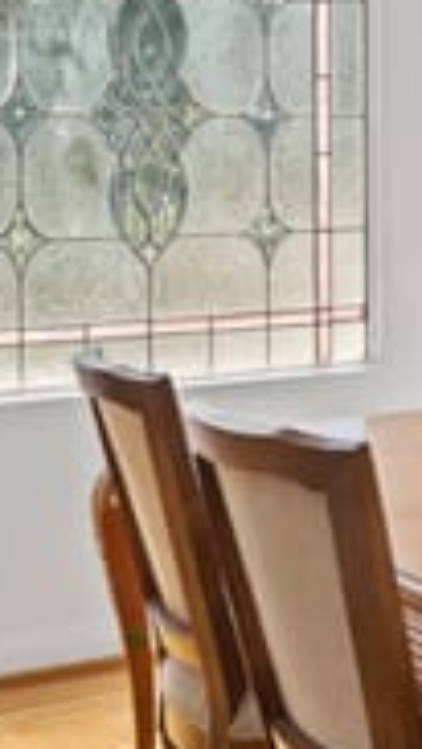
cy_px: 352
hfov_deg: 14.0
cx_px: 660
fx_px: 1591
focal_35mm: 80
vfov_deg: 26.5
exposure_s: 1/10
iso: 160
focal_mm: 35
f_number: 7.1
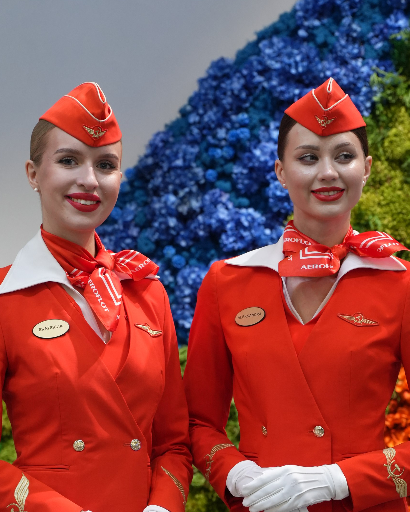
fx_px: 2897
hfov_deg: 8.1
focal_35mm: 191
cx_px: 188
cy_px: 412
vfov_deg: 10.1
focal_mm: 106
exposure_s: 1/160
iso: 1600
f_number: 5
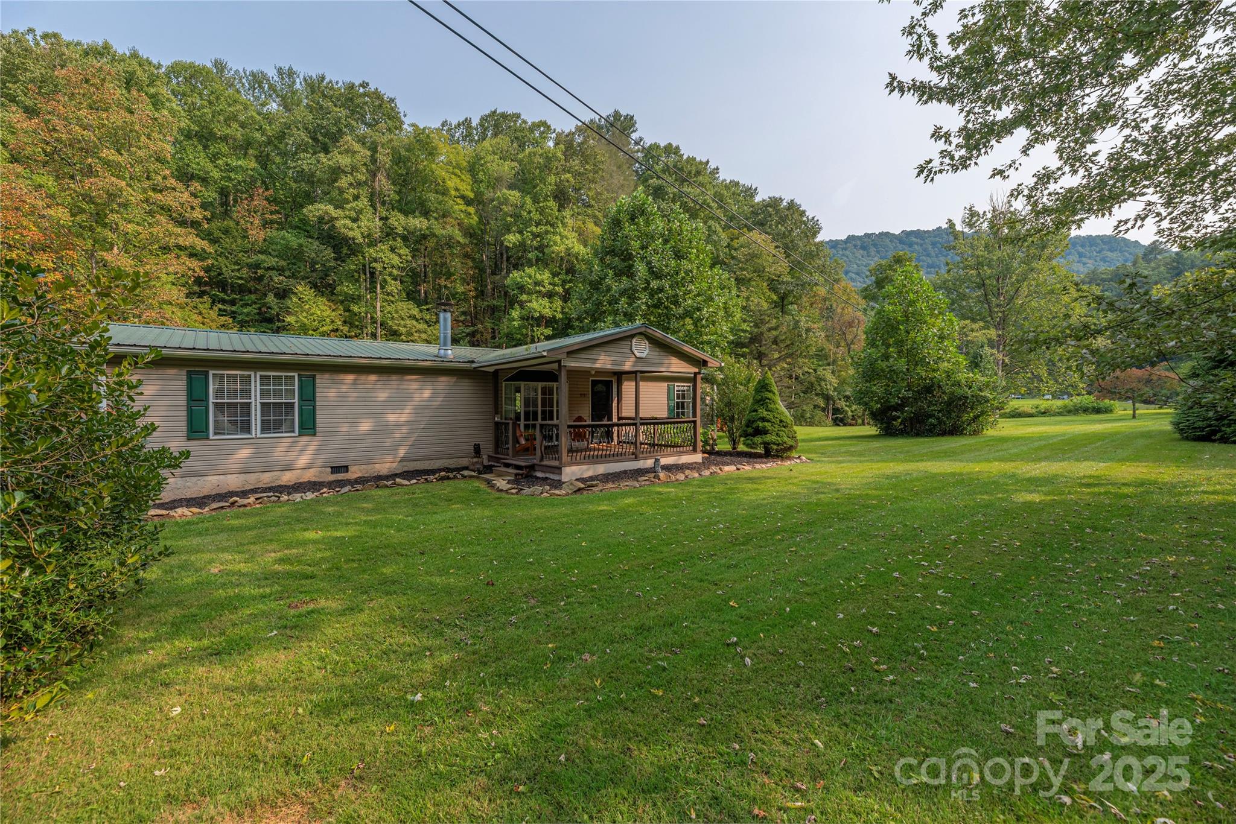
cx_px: 618
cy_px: 412
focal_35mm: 14
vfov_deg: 81.2
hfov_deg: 104.2
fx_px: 481
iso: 320
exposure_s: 1/1000
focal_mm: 14
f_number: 7.1
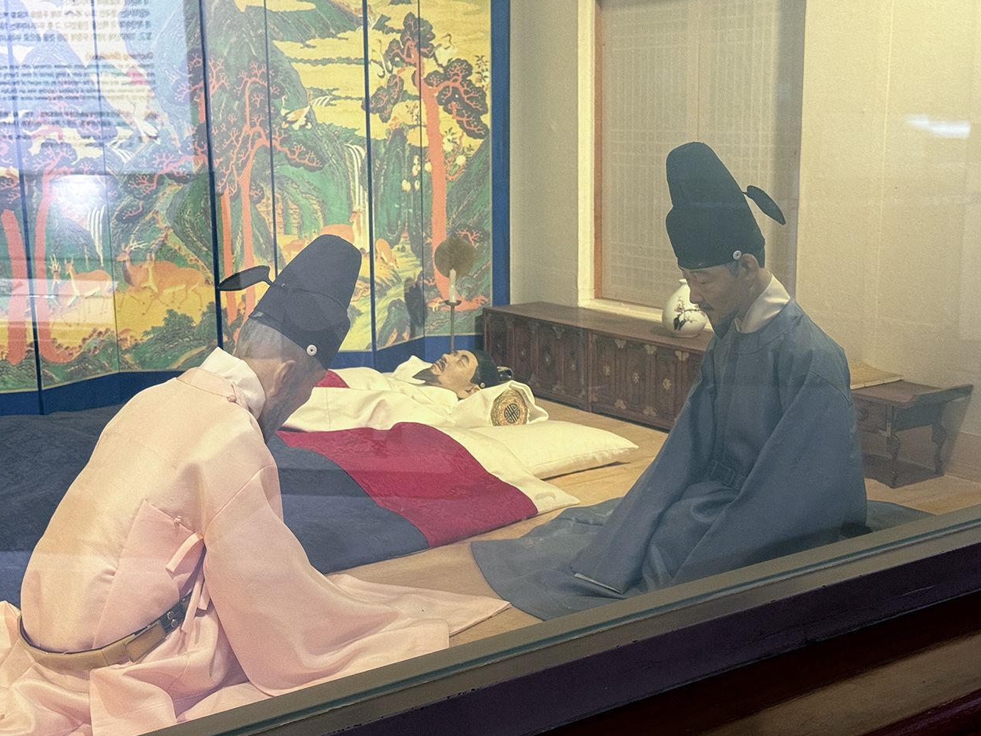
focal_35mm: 49
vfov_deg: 29.7
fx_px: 1388
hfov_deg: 38.9
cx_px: 484
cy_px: 370
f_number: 1.8
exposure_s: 1/40
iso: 250
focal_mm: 6.76
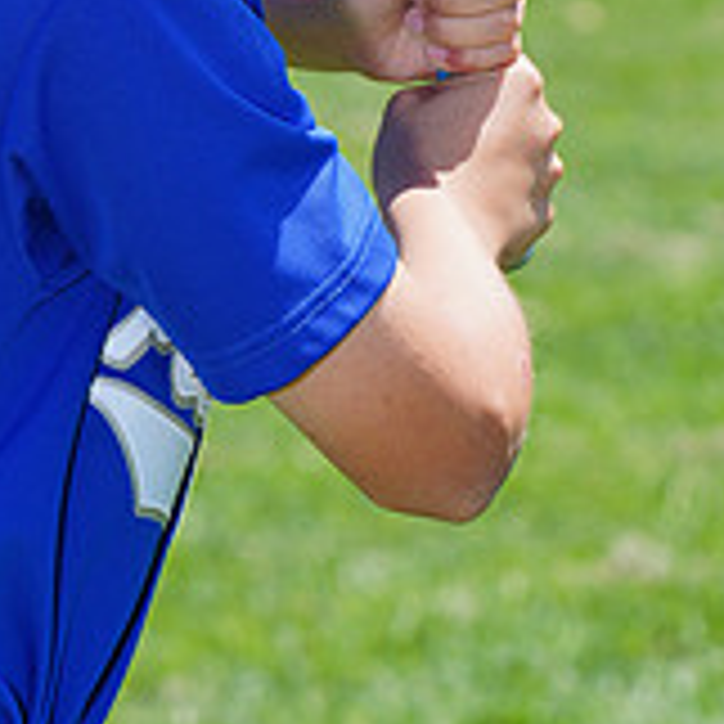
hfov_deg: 3.4
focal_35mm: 514
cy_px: -333
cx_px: 277
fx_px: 12163
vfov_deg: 3.4
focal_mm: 168
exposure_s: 1/200
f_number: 9
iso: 125
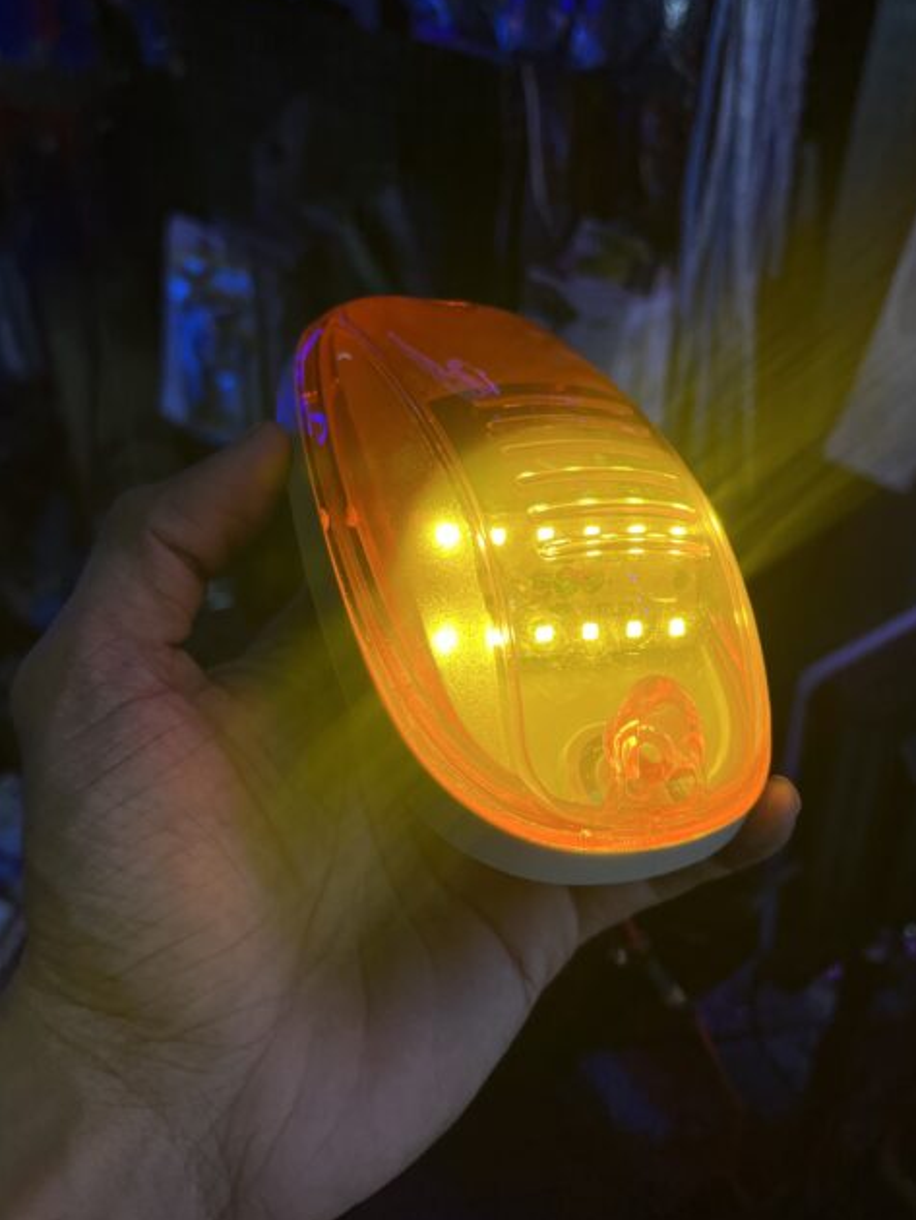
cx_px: 486
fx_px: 1164
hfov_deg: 43.0
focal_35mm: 33
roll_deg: -1.1
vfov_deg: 55.2
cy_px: 546
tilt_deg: -38.4
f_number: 1.6
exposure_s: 1/799
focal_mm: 5.1
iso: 50
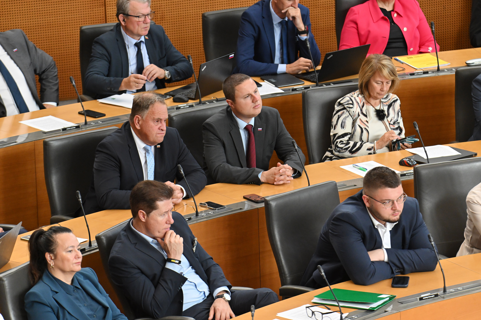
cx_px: 240
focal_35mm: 280
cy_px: 160
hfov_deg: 7.4
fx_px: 3741
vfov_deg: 4.9
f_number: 6.3
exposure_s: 1/320
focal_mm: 280
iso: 2500
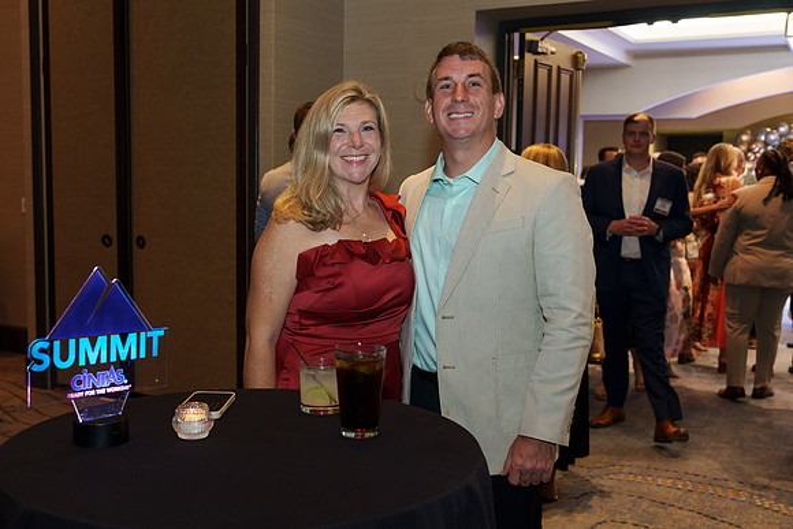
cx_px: 361
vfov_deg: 33.7
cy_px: 276
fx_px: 874
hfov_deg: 48.7
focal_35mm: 40
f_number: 4.5
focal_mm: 35
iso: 1250
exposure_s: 1/60
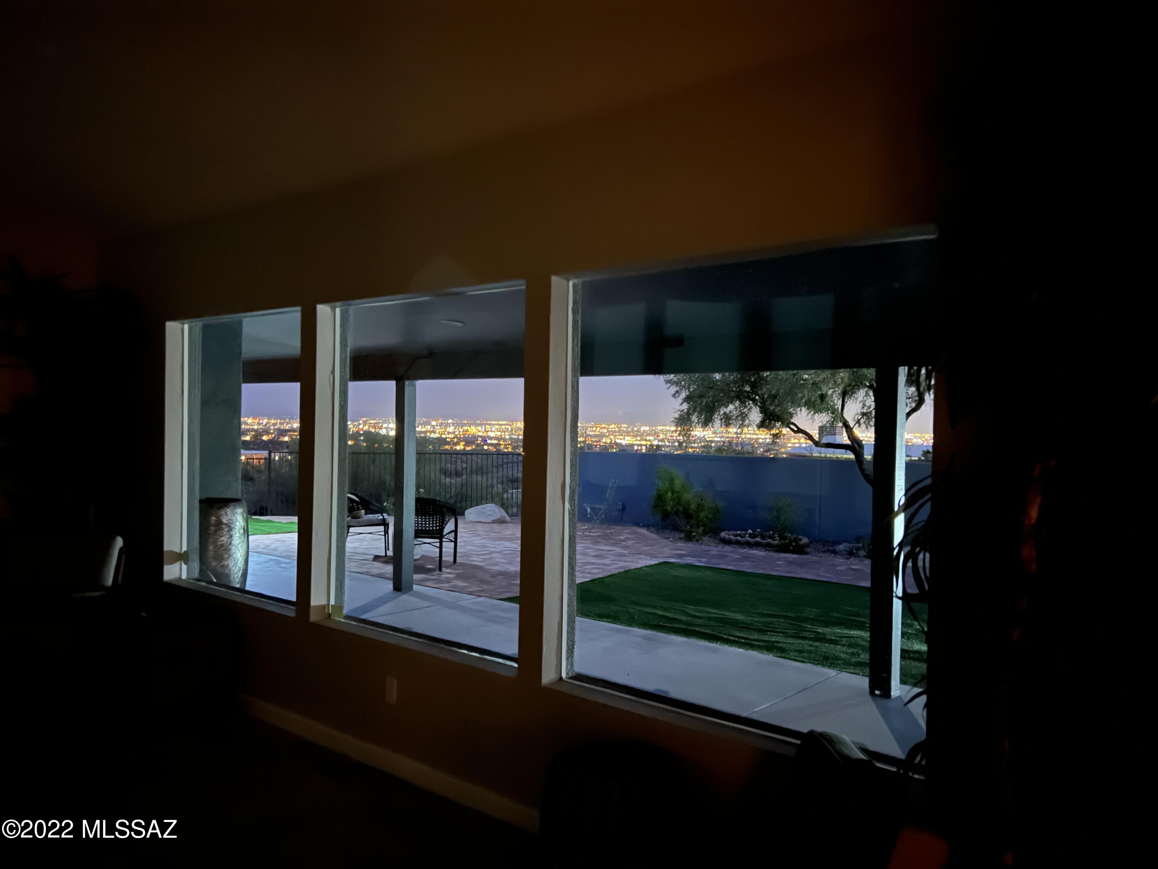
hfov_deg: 67.3
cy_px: 434
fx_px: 870
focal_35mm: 26
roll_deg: -0.8
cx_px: 579
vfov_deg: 53.1
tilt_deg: -0.9
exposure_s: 1/2
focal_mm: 5.7
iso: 2500
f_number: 1.5
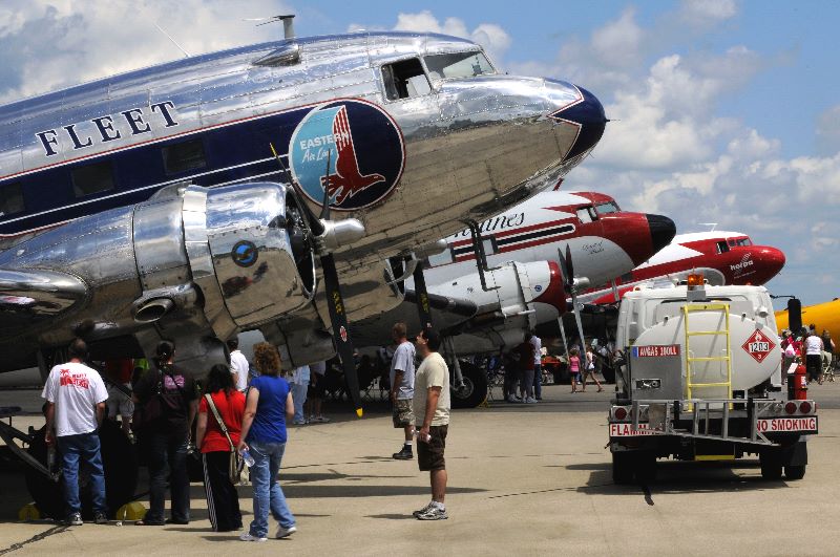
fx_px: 2447
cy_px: 278
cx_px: 420
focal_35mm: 105
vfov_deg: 13.0
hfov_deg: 19.5
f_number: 22
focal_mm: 70
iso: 200
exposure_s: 1/100
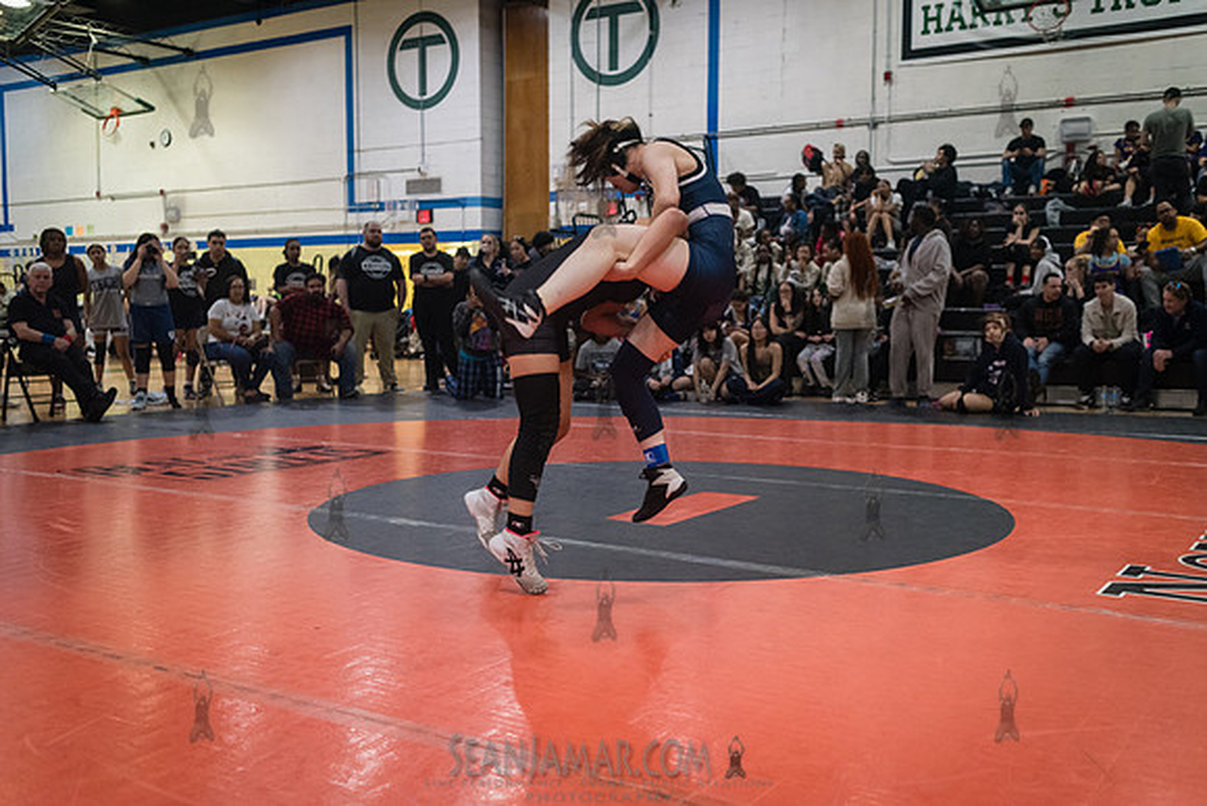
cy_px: 403
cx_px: 604
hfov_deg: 54.1
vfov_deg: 37.6
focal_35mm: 35
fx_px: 1183
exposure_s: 1/400
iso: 5000
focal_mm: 35
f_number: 3.2
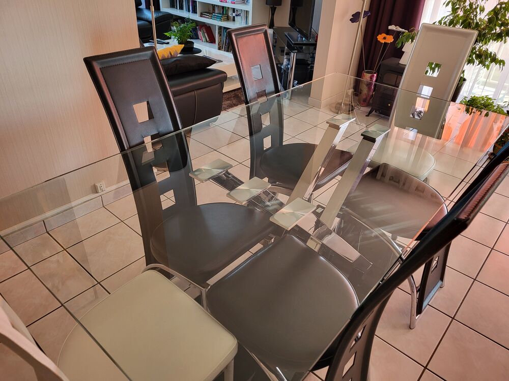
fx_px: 382
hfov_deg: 67.3
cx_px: 254
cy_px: 190
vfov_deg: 53.1
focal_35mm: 26
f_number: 1.8
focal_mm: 5.4
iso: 250
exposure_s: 1/100
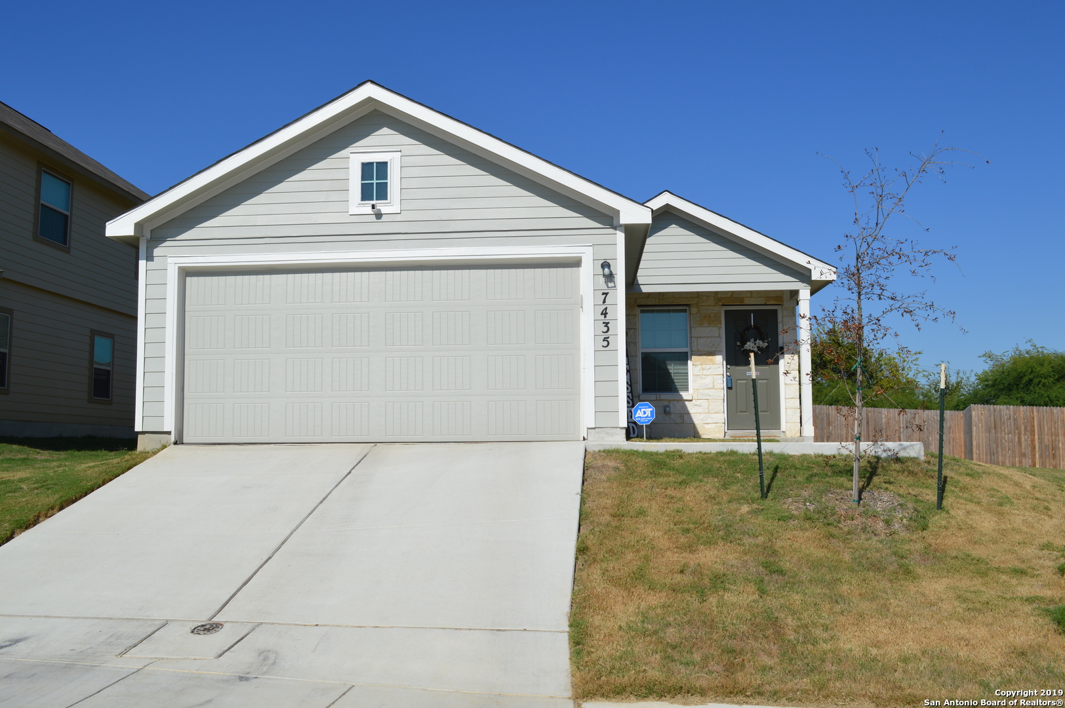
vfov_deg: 43.5
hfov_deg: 62.0
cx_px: 532
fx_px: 887
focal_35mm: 30
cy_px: 354
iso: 100
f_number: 10
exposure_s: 1/400
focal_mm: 20
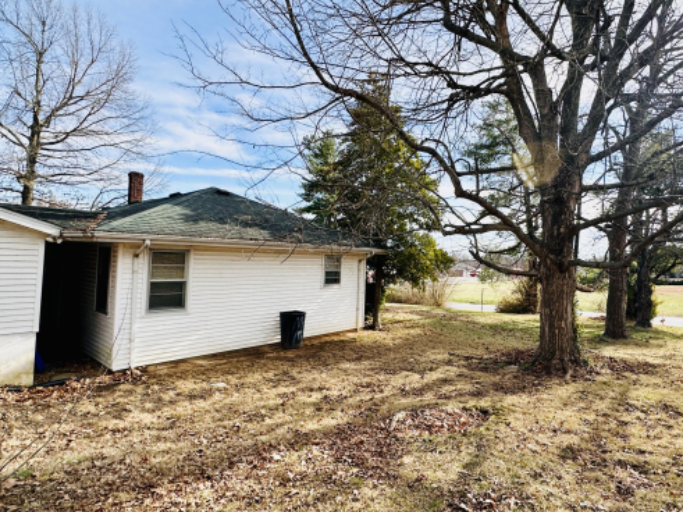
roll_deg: -0.9
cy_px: 243
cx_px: 387
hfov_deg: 84.2
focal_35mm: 19
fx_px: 375
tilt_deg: +1.8
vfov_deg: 68.6
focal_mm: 2.22
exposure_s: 1/1335
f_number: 2.2
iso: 40
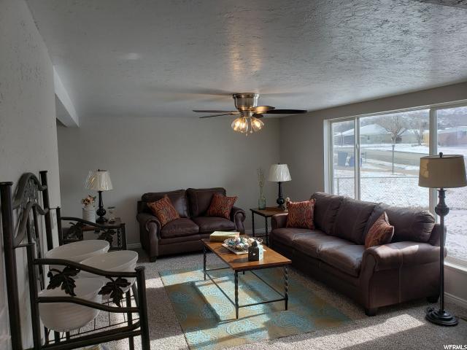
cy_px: 175
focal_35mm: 26
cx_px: 234
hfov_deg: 67.3
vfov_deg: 53.1
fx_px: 351
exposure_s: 1/208
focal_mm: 4.3
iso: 50
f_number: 2.4
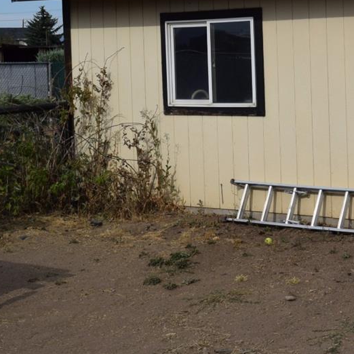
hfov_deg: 18.5
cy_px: 70
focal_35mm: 88
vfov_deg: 19.5
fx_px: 1018
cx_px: 446
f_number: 10
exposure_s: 1/400
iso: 200
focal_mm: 24
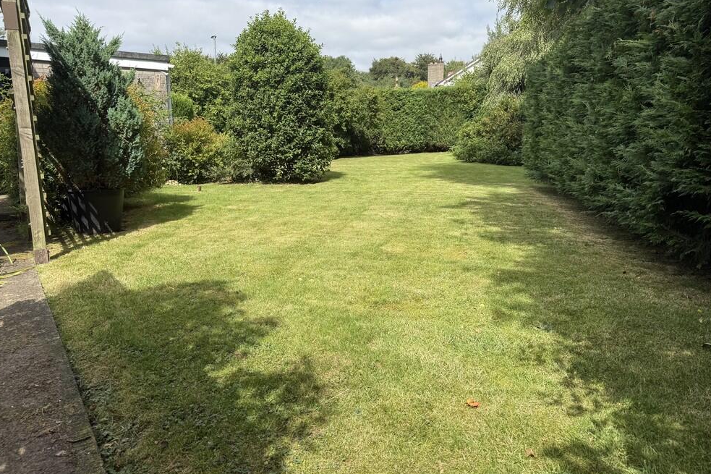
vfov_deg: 49.4
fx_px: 513
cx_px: 351
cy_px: 206
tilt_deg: -7.4
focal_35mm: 26
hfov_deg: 69.4
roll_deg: +0.5
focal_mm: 6.76
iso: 80
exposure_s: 1/2703
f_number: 1.78
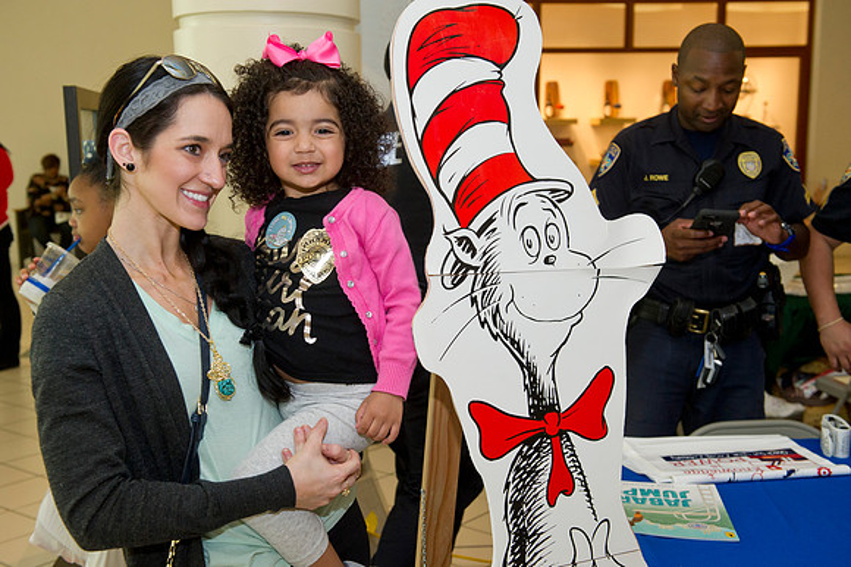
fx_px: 1063
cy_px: 284
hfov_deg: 43.6
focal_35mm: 45
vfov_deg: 29.8
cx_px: 426
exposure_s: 1/250
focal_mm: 45
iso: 1250
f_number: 5.6
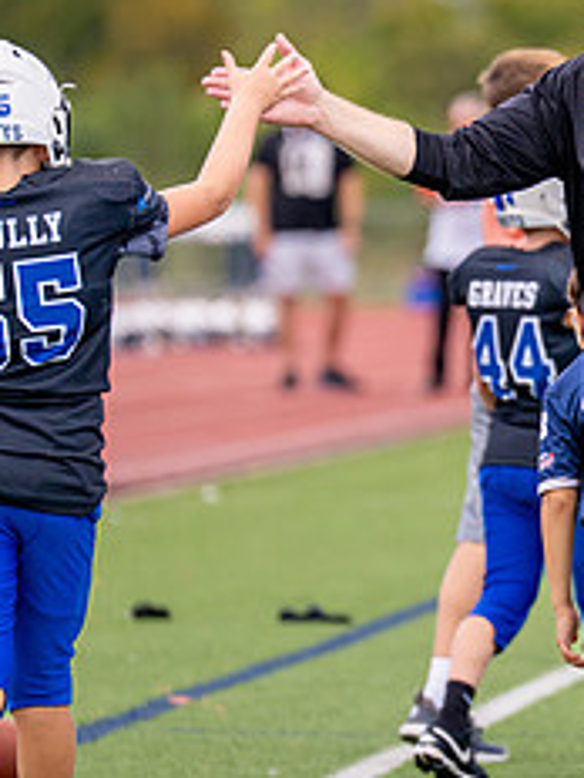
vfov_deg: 3.2
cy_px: 405
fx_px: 13992
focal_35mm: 622
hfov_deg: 2.4
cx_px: 661
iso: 400
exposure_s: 1/3200
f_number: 2.8
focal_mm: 200
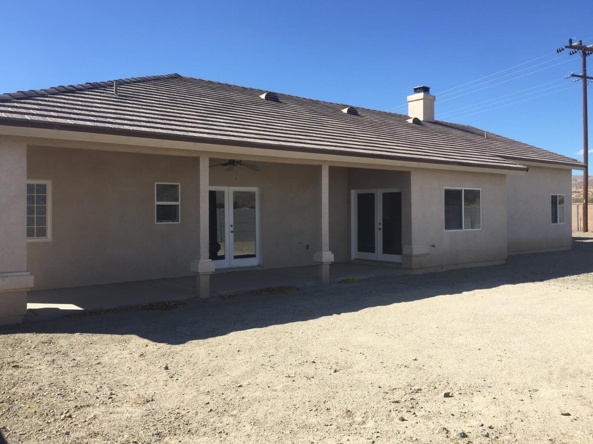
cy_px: 217
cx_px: 288
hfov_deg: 60.0
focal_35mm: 30
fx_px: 514
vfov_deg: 46.8
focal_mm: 4.15
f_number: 2.2
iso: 32
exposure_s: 1/1582
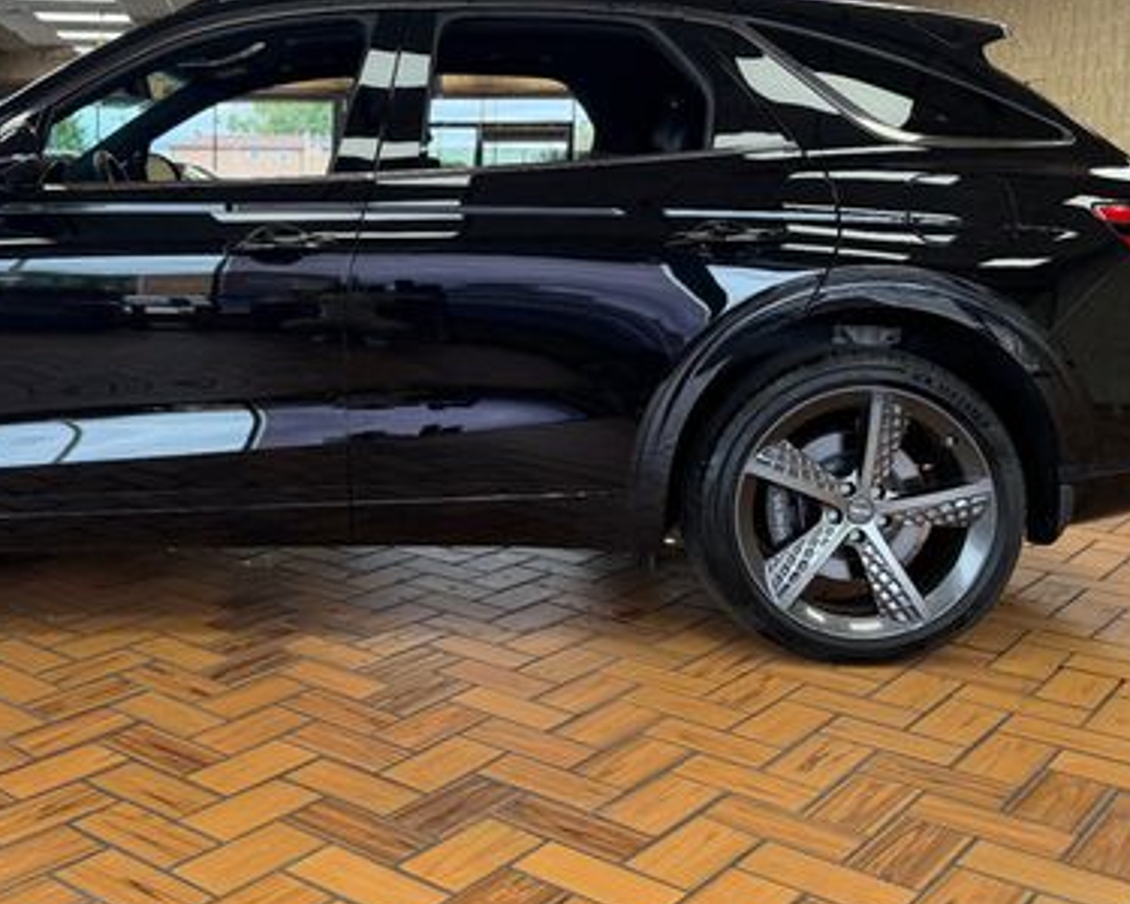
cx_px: 298
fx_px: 1338
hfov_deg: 44.4
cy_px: 316
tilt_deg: -5.9
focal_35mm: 40
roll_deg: +0.2
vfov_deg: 37.0
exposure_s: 1/200
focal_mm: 6.76
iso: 200
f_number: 1.78
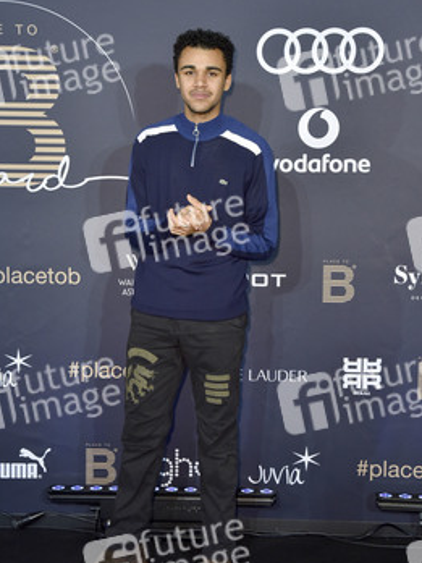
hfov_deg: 27.5
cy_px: 315
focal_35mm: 53
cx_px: 213
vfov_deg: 36.1
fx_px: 861
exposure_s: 1/250
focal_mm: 48
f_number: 6.3
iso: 1250
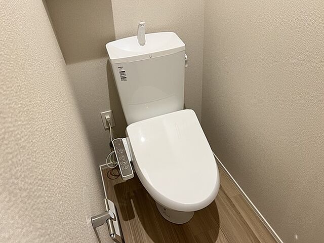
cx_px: 162
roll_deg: +5.8
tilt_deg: -36.4
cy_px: 122
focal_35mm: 26
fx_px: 243
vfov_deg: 53.1
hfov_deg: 67.3
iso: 250
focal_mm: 5.7
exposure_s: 1/60
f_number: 1.5
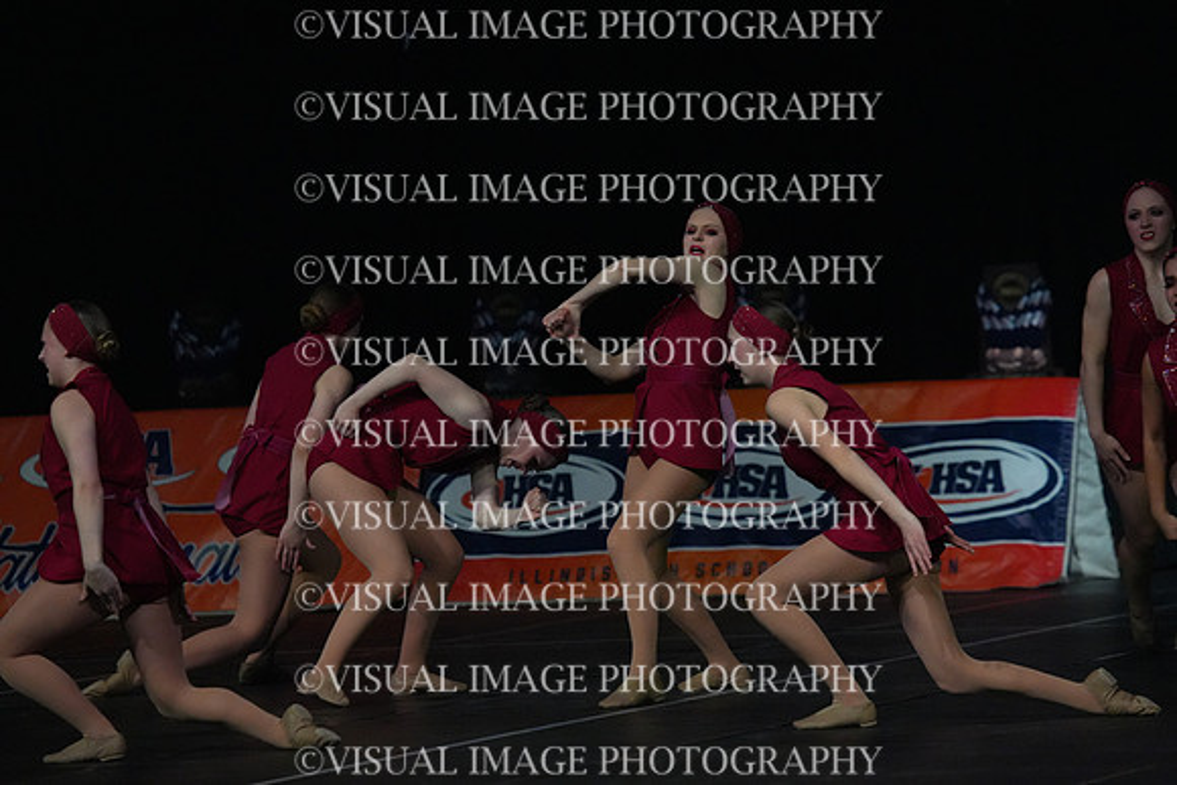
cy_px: 392
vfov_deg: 5.5
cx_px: 588
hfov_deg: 8.2
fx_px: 8175
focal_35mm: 250
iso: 12800
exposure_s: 1/1000
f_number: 5
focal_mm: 250
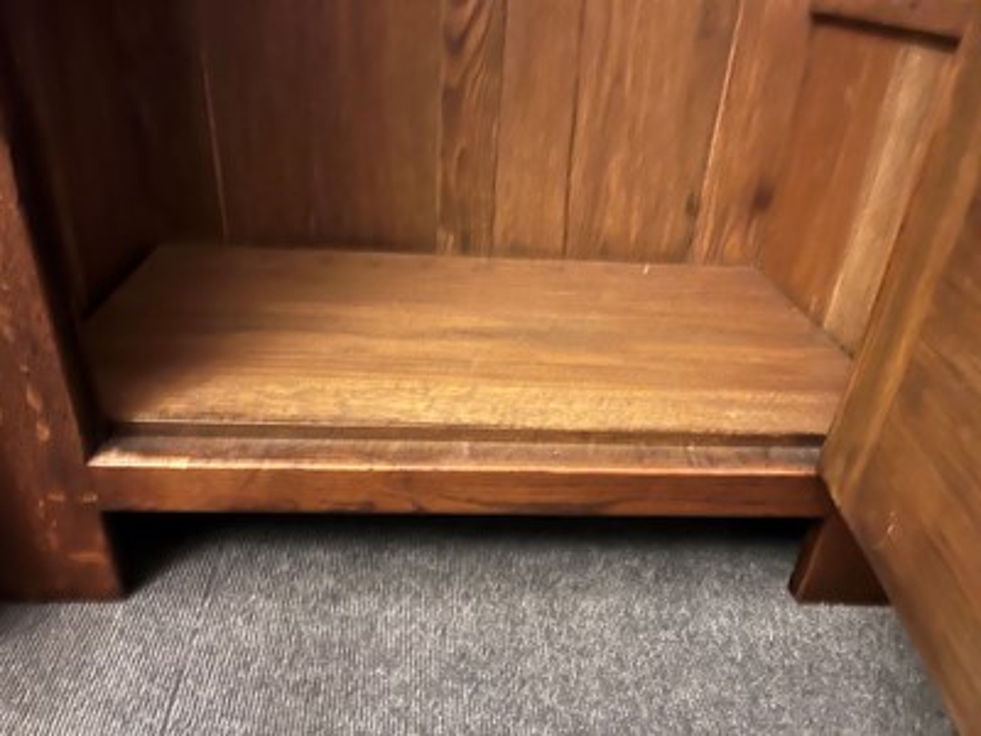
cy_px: 368
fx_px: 737
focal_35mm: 26
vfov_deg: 53.1
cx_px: 490
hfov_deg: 67.3
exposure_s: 1/13
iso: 640
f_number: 1.6
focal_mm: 5.1
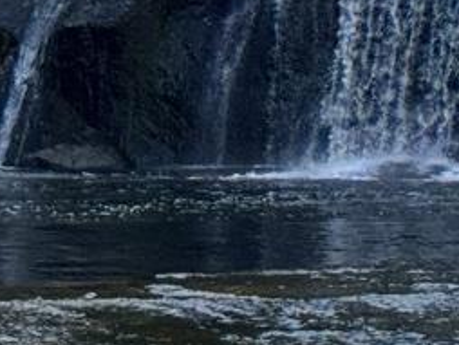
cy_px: -464
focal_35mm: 302
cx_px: 1214
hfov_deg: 6.2
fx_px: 4008
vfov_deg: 4.8
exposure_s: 1/1818
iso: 64
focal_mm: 6.86
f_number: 1.78
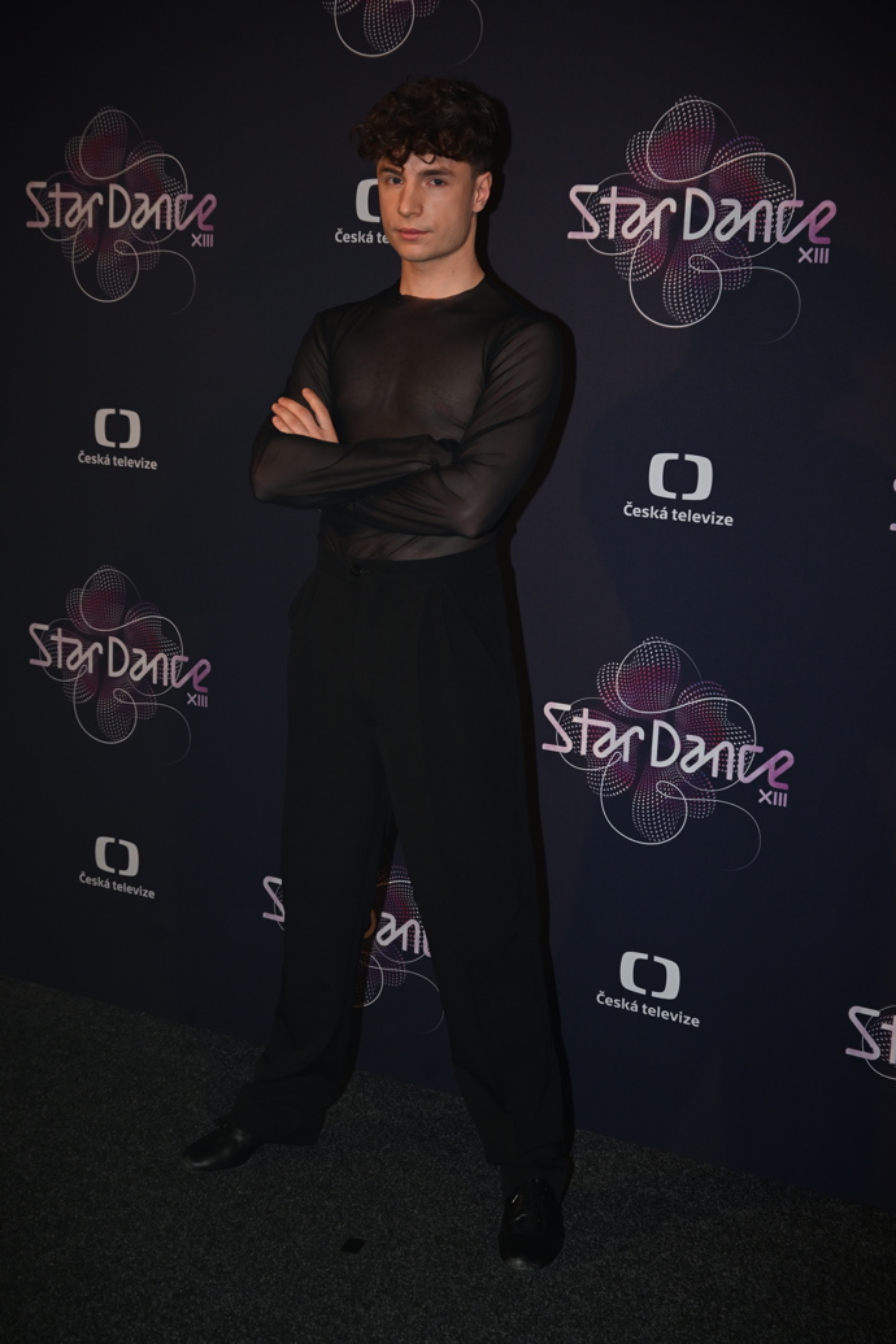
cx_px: 448
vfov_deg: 41.1
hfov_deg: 28.1
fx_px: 1792
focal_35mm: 48
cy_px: 672
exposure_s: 1/125
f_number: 5.6
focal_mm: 48
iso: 800
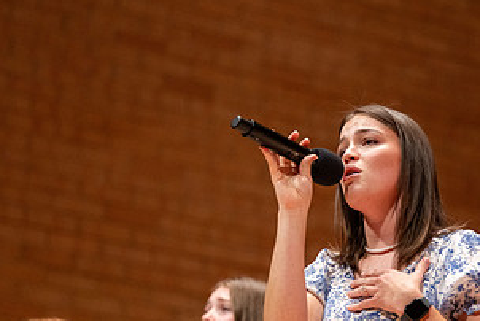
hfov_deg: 11.0
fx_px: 2482
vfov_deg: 7.4
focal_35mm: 186
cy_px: 228
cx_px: 345
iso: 2500
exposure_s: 1/640
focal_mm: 97
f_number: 2.8
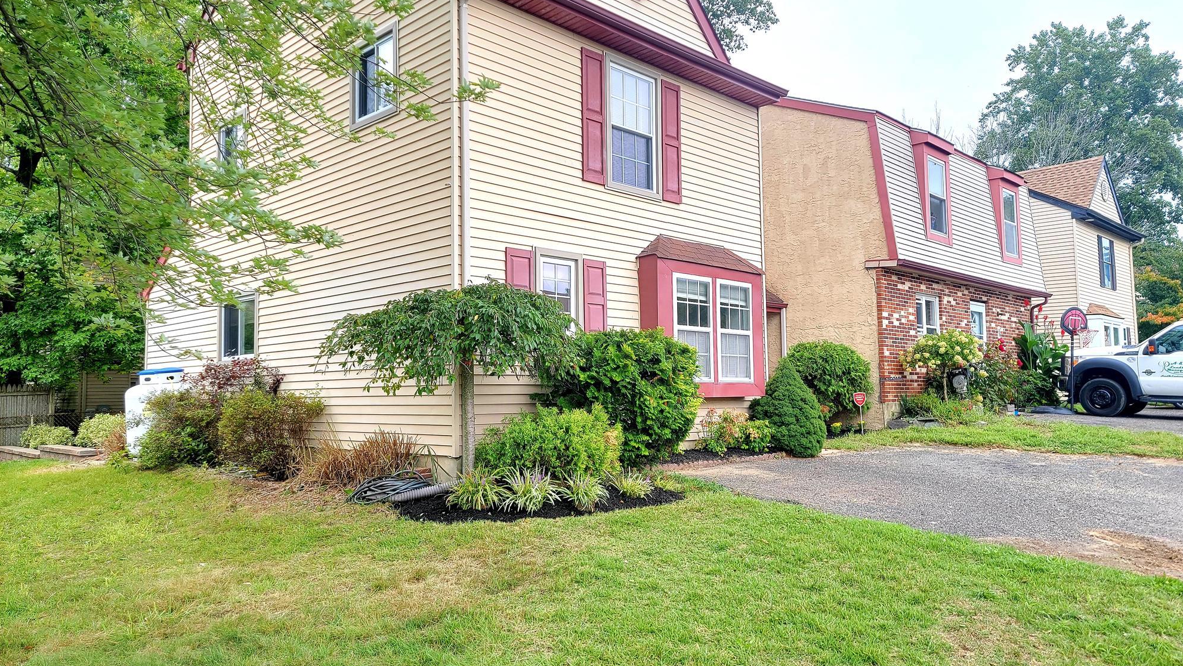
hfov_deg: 69.8
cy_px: 312
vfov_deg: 42.9
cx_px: 610
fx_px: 847
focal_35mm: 27
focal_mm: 6.7
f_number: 1.8
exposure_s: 1/119
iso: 25
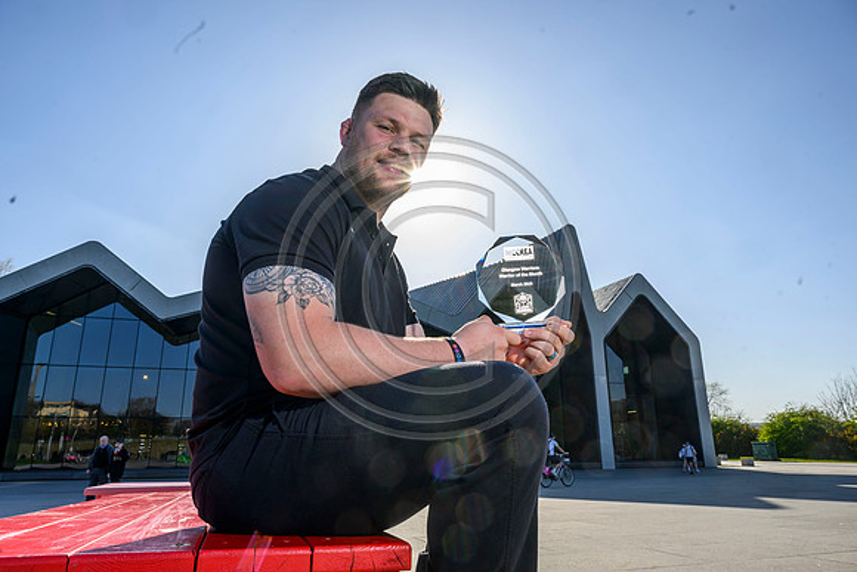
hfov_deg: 73.7
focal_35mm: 24
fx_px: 571
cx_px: 428
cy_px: 286
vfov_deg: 53.2
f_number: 11
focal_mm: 24
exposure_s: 1/250
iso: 200
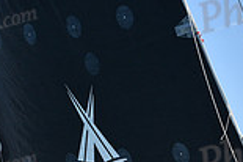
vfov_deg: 5.2
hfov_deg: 7.9
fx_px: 1767
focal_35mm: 262
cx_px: 119
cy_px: 241
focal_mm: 70
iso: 250
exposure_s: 1/1000
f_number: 6.3
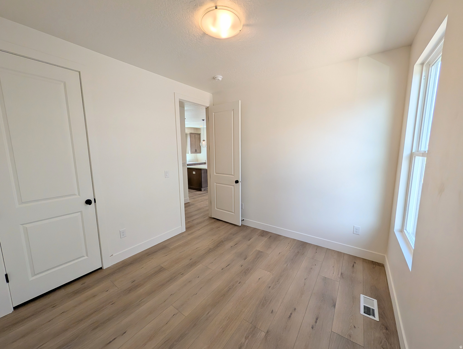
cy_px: 174
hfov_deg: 110.5
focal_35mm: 12
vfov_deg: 94.6
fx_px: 161
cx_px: 232
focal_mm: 2.02
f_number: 1.7
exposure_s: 1/616
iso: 61
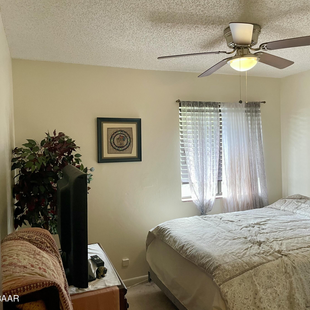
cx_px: 169
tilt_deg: -1.6
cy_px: 156
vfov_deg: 52.5
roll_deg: +2.8
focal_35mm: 31
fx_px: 314
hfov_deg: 52.5
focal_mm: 4.2
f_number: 1.6
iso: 100
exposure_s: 1/60
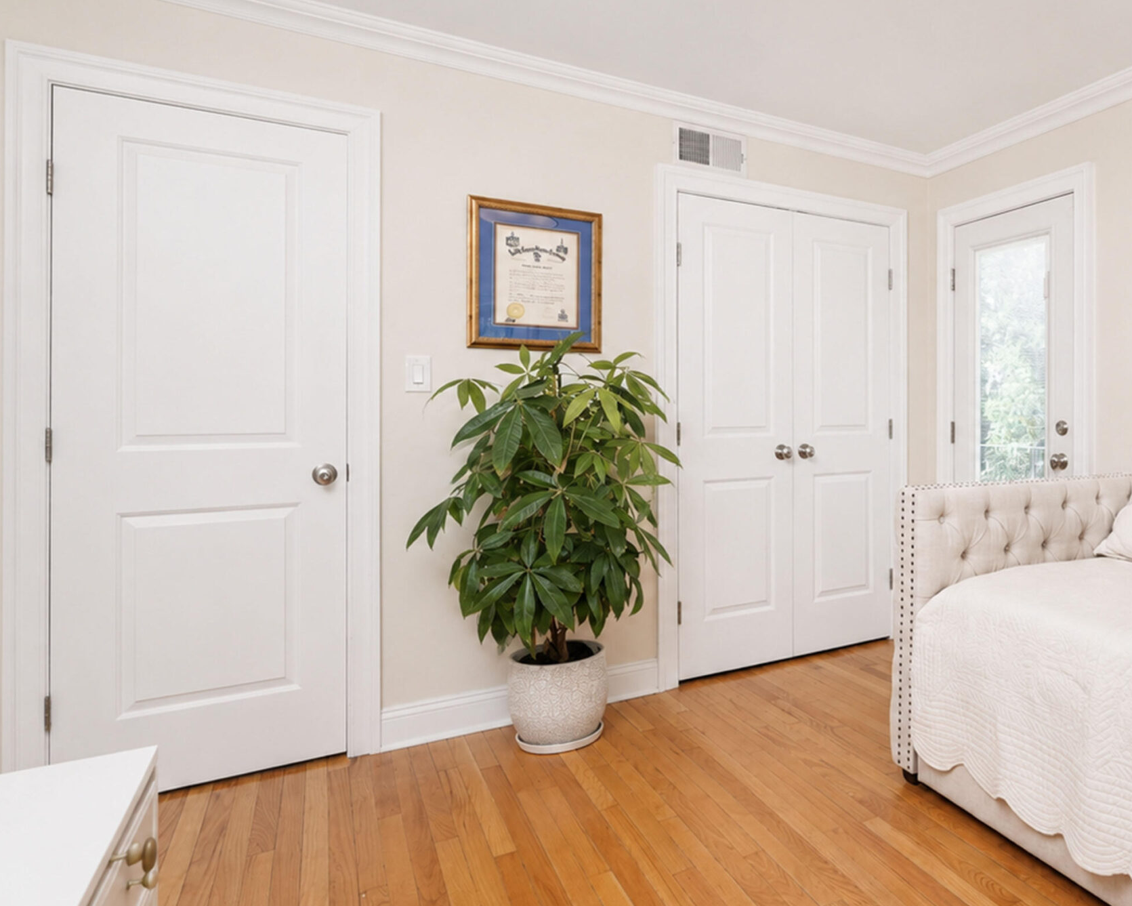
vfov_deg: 60.7
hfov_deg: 67.6
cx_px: 858
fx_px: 771
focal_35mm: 23
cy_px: 405
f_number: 5
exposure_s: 1/50
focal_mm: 16
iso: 64
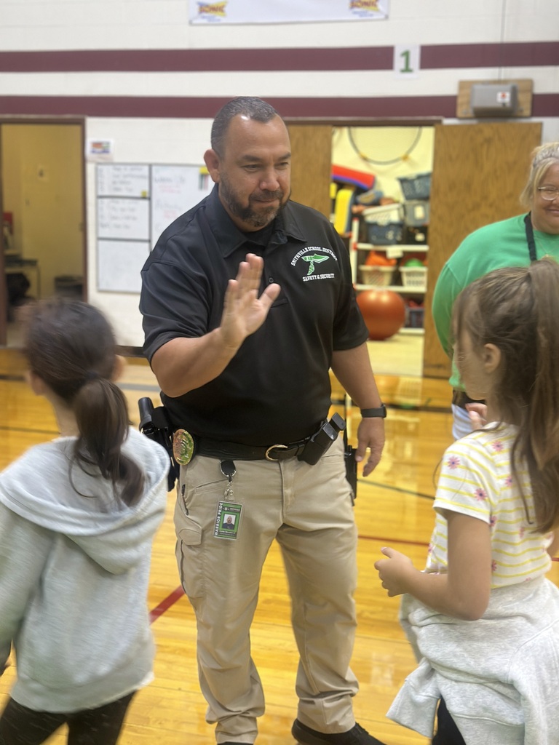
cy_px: 372
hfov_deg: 30.3
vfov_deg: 39.7
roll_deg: -2.2
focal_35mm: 48
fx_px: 1034
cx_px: 280
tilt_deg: -7.7
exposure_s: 1/40
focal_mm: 6.86
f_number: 1.78
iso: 320
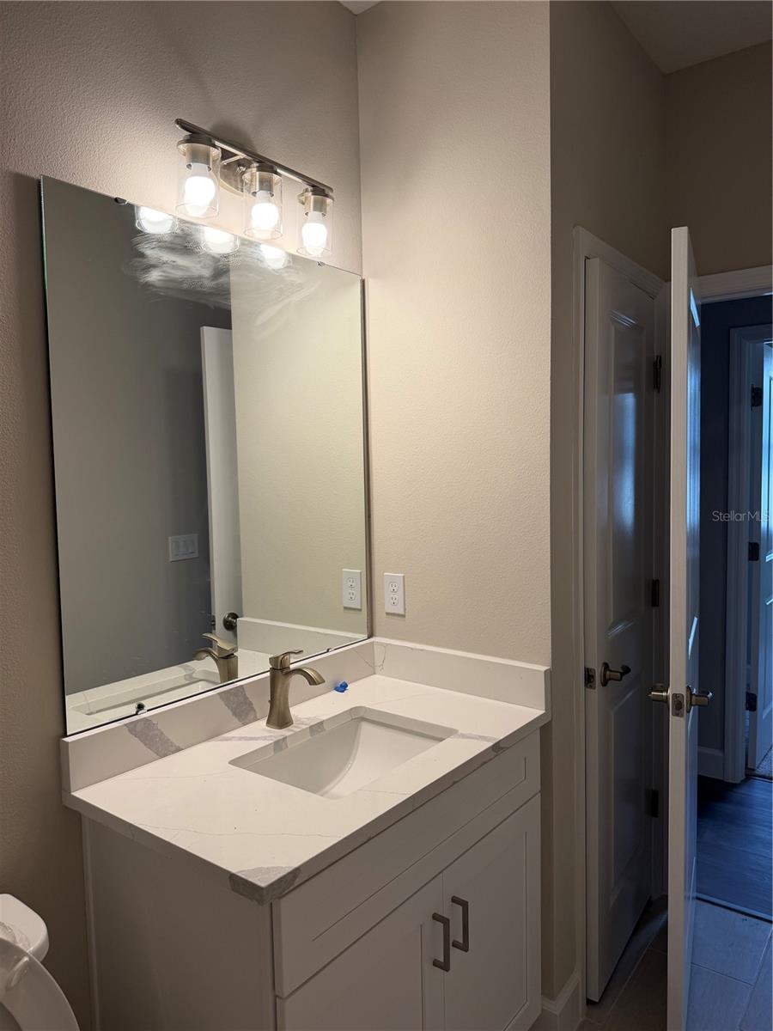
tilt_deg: -2.8
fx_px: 715
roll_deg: +0.2
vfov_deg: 71.6
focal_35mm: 24
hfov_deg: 56.8
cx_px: 386
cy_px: 516
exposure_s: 1/120
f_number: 1.78
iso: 64
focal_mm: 6.76
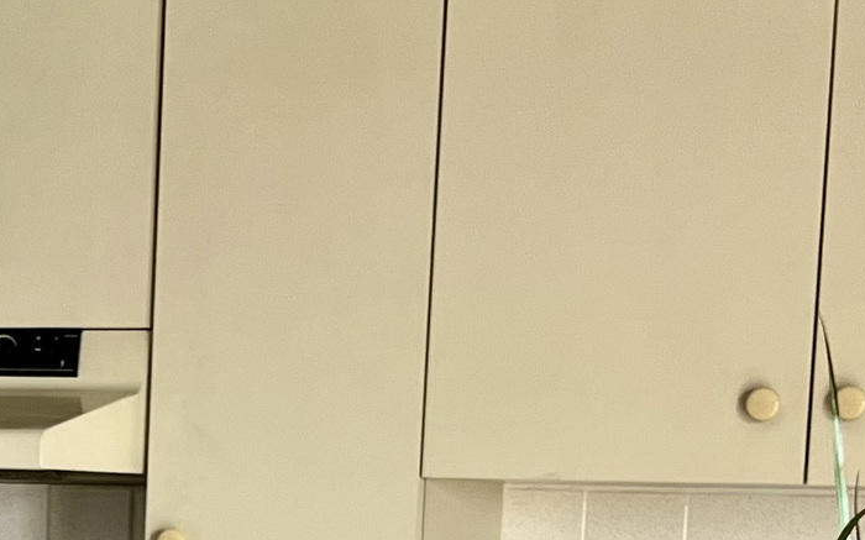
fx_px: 2852
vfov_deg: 10.4
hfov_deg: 16.9
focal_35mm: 121
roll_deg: -2.8
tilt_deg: -4.9
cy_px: 838
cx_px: -9
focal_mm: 5.7
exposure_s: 1/121
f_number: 1.5
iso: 80
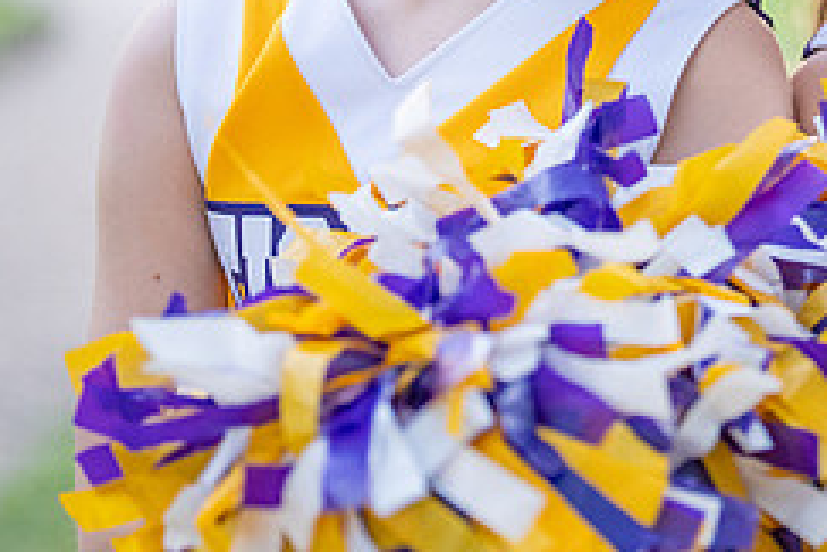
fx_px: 3331
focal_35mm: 145
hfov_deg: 13.9
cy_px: -68
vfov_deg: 9.4
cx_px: 850
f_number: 1.2
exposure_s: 1/640
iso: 1600
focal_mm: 50
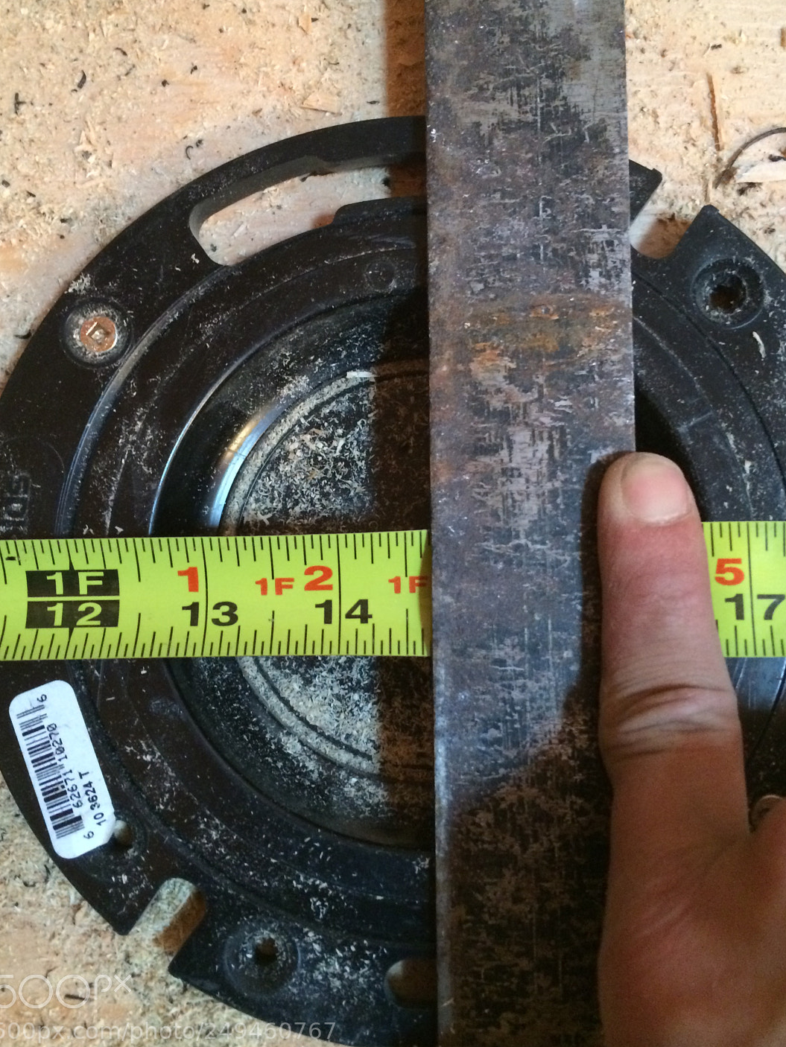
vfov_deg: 55.3
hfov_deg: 43.0
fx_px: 999
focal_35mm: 33
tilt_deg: -83.7
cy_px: 494
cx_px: 393
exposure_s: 1/15
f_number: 2.2
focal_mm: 4.15
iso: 320
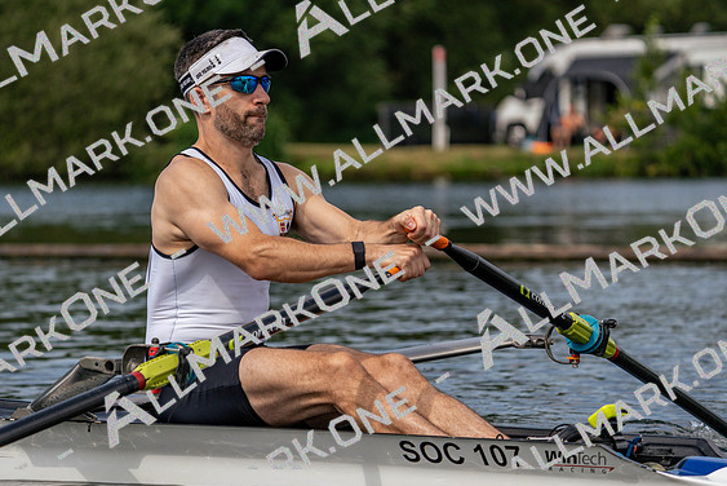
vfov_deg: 6.7
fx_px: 4162
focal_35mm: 206
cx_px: 367
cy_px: 248
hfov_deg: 10.0
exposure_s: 1/1600
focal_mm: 200
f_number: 5.6
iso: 250
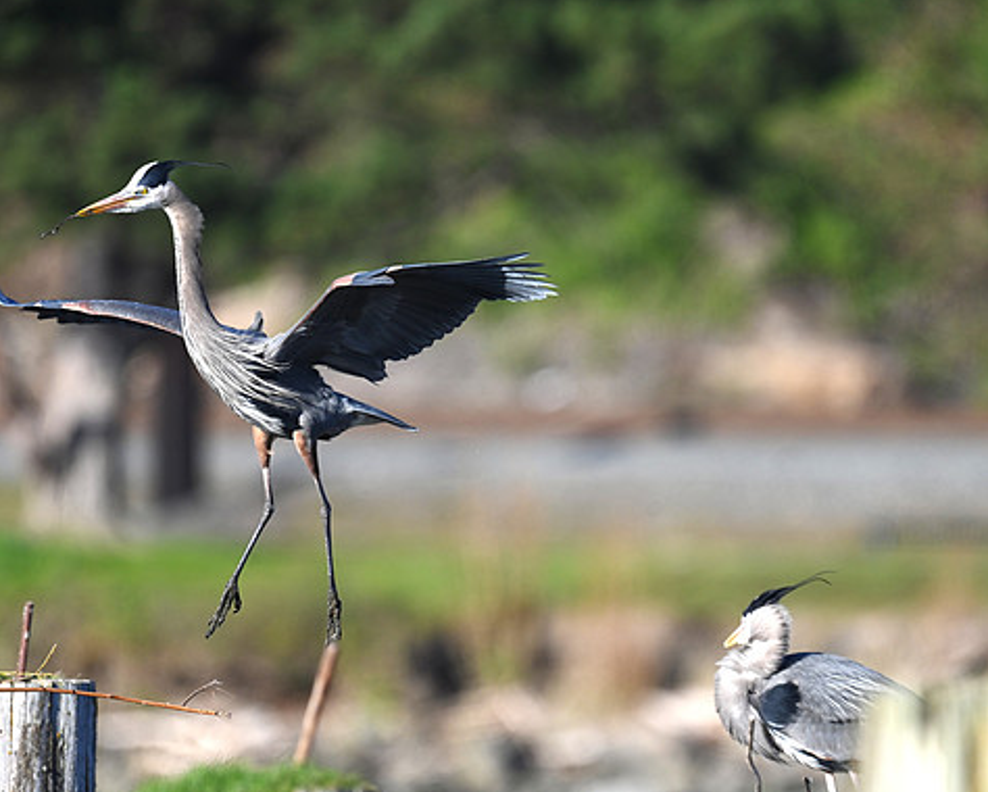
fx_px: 26865
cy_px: 393
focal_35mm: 918
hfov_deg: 2.1
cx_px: 386
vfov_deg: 1.7
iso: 280
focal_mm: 800
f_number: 6.3
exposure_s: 1/800
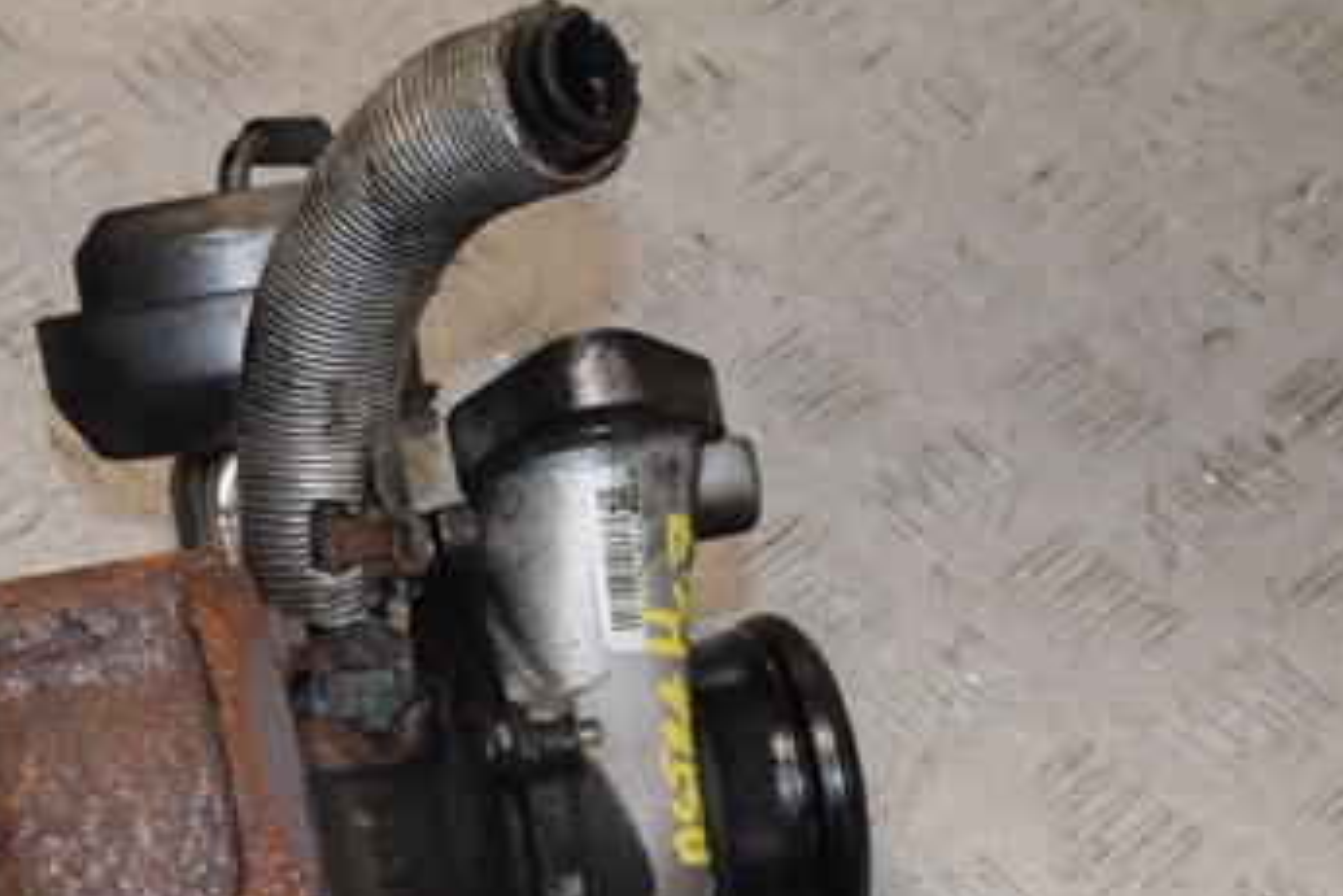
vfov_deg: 15.3
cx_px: 331
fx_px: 3320
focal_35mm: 89
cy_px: 721
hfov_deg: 22.6
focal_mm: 32
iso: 800
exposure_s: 1/200
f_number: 6.3
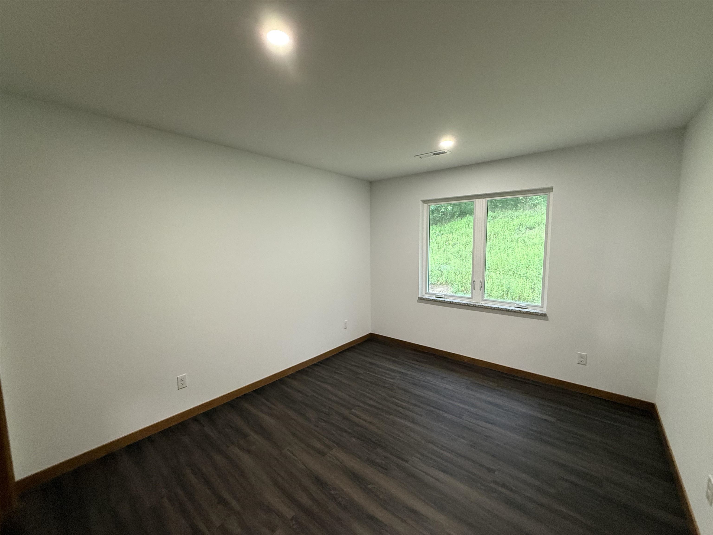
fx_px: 288
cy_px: 268
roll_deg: +0.5
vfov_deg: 85.7
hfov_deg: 102.1
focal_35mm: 14
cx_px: 356
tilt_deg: -6.2
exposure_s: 1/60
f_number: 2.2
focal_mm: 2.22
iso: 320
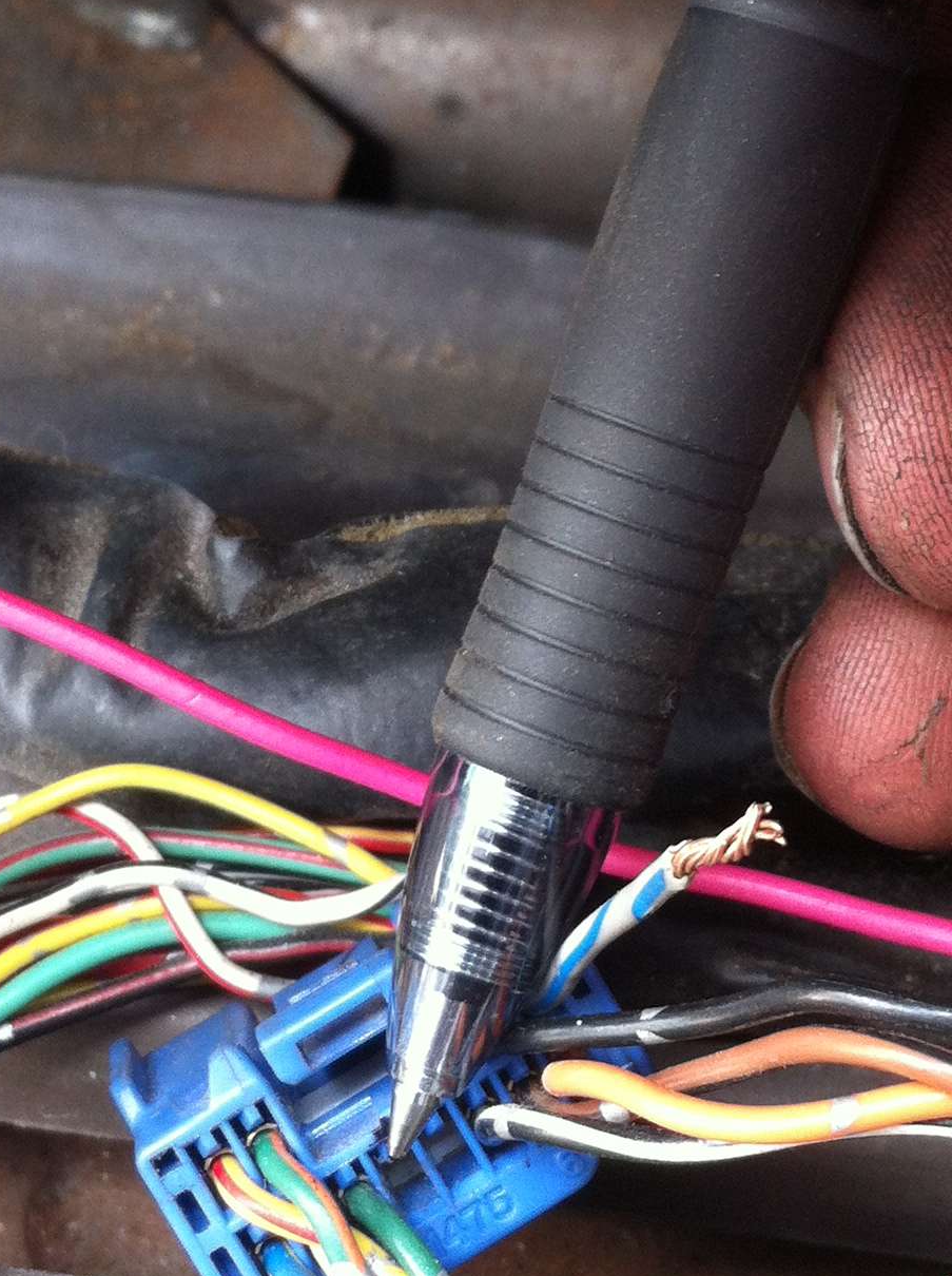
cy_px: 615
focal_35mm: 75
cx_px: 438
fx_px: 2759
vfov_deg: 26.0
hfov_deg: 19.6
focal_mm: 3.85
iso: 125
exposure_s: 1/15
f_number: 2.8
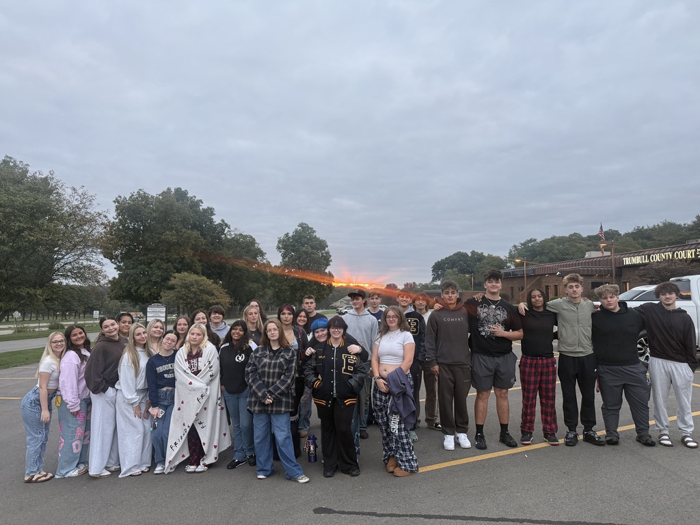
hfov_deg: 71.6
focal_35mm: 24
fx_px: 485
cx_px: 350
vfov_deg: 56.8
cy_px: 262
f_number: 1.78
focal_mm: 6.76
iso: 200
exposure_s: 1/118
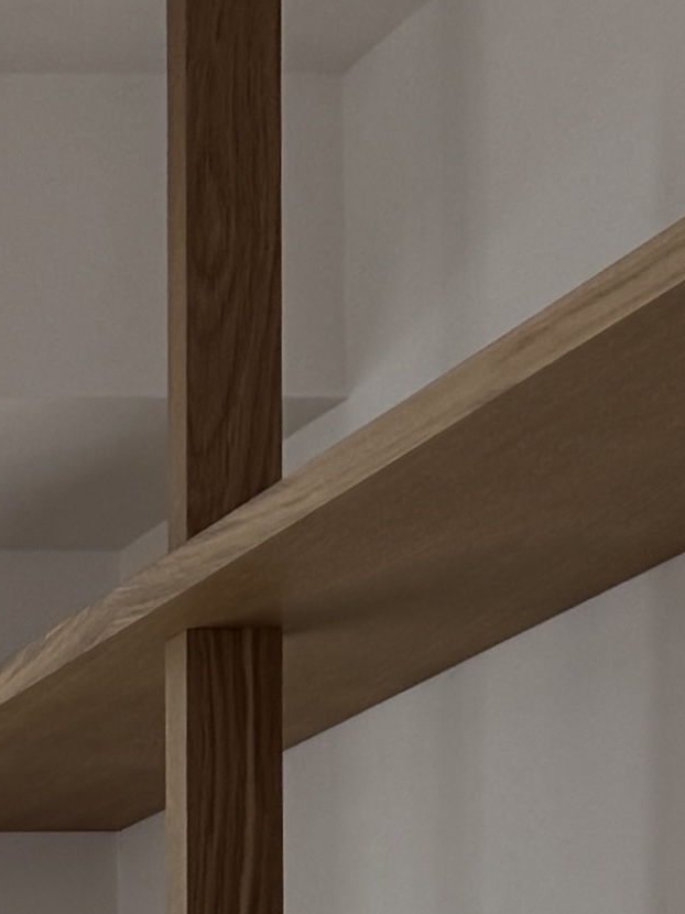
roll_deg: -1.1
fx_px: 4303
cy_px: 1595
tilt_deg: +0.9
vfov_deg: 11.3
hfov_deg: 7.6
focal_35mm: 163
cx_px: -1579
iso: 80
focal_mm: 6.76
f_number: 1.78
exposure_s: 1/235
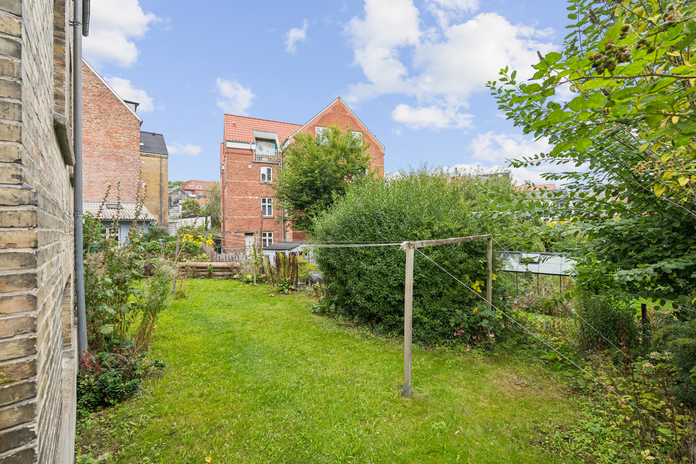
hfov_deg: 100.4
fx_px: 290
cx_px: 348
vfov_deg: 77.3
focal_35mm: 15
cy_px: 232
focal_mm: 15
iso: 320
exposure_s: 1/160
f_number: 6.3
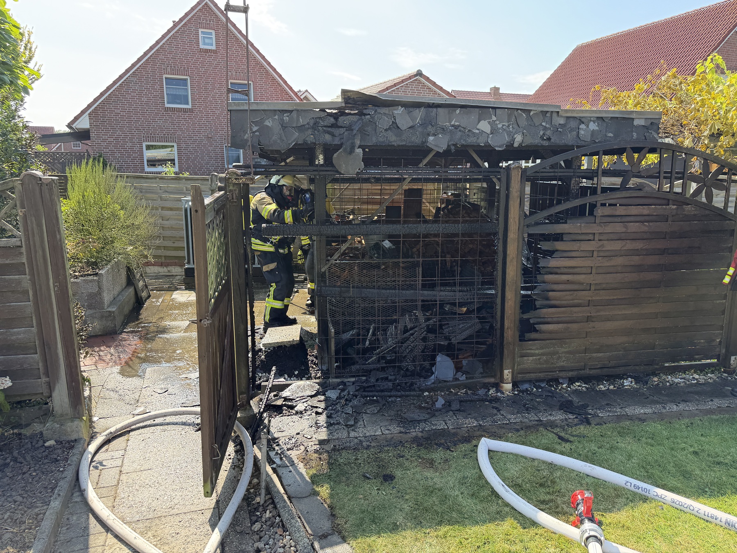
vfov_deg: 56.8
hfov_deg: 71.6
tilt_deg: -9.1
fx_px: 511
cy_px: 276
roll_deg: -0.3
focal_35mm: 24
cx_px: 368
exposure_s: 1/484
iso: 80
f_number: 1.78
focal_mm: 6.76
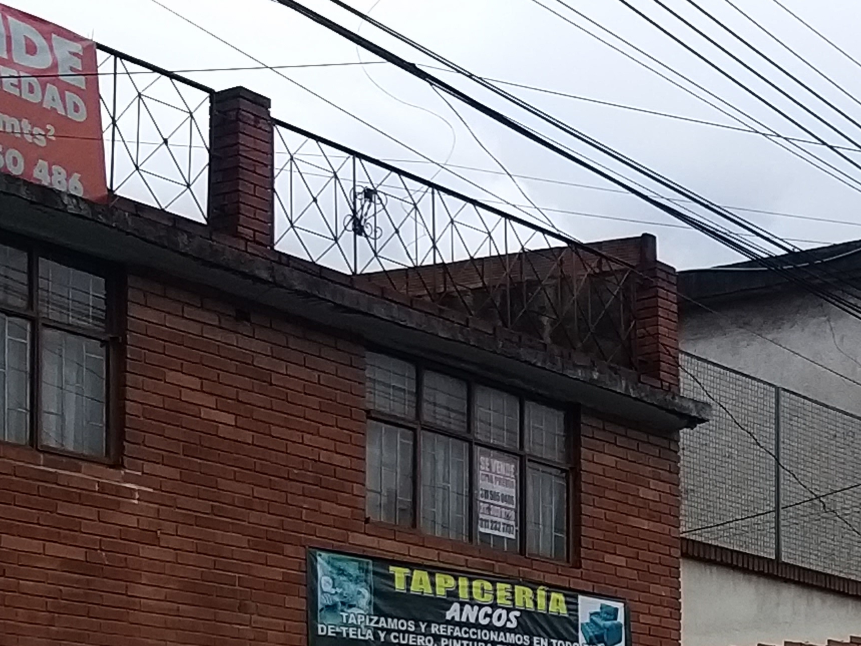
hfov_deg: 21.4
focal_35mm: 89
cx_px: 813
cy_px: 780
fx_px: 2214
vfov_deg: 15.9
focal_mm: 3.93
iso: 50
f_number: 1.7
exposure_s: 1/2512
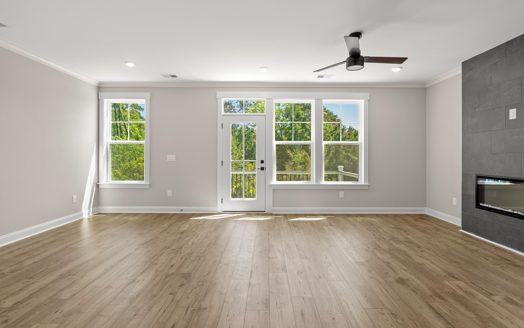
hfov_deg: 94.4
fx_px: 243
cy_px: 152
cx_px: 265
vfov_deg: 67.9
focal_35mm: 17
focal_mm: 16
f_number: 8
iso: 800
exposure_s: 1/15
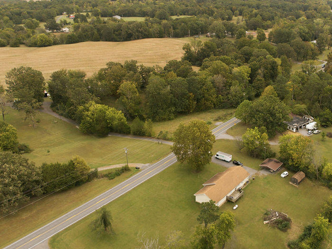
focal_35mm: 35
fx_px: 336
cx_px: 220
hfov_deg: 51.7
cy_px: 131
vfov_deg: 40.7
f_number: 2.8
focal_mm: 12.3
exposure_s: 1/640
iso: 160
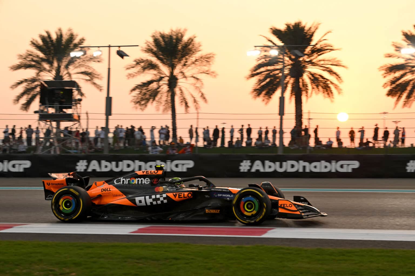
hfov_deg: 25.4
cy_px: 138
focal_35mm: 80
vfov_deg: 17.1
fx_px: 922
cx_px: 208
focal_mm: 80
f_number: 6.3
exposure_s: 1/1000
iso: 1000
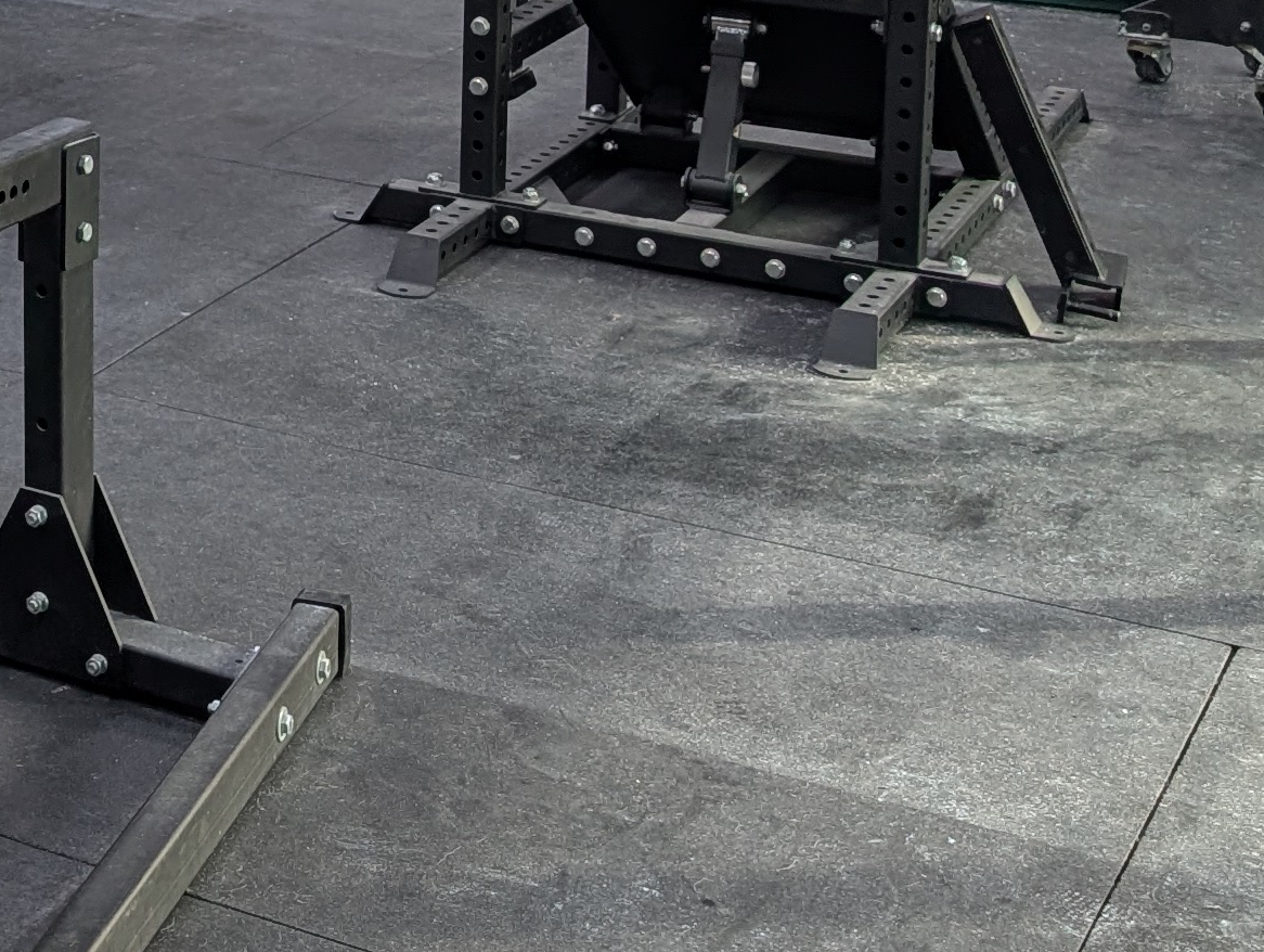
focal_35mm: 84
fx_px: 3072
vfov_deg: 16.4
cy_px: -386
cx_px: -298
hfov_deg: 21.4
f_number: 1.68
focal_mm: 6.9
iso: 51
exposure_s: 1/24
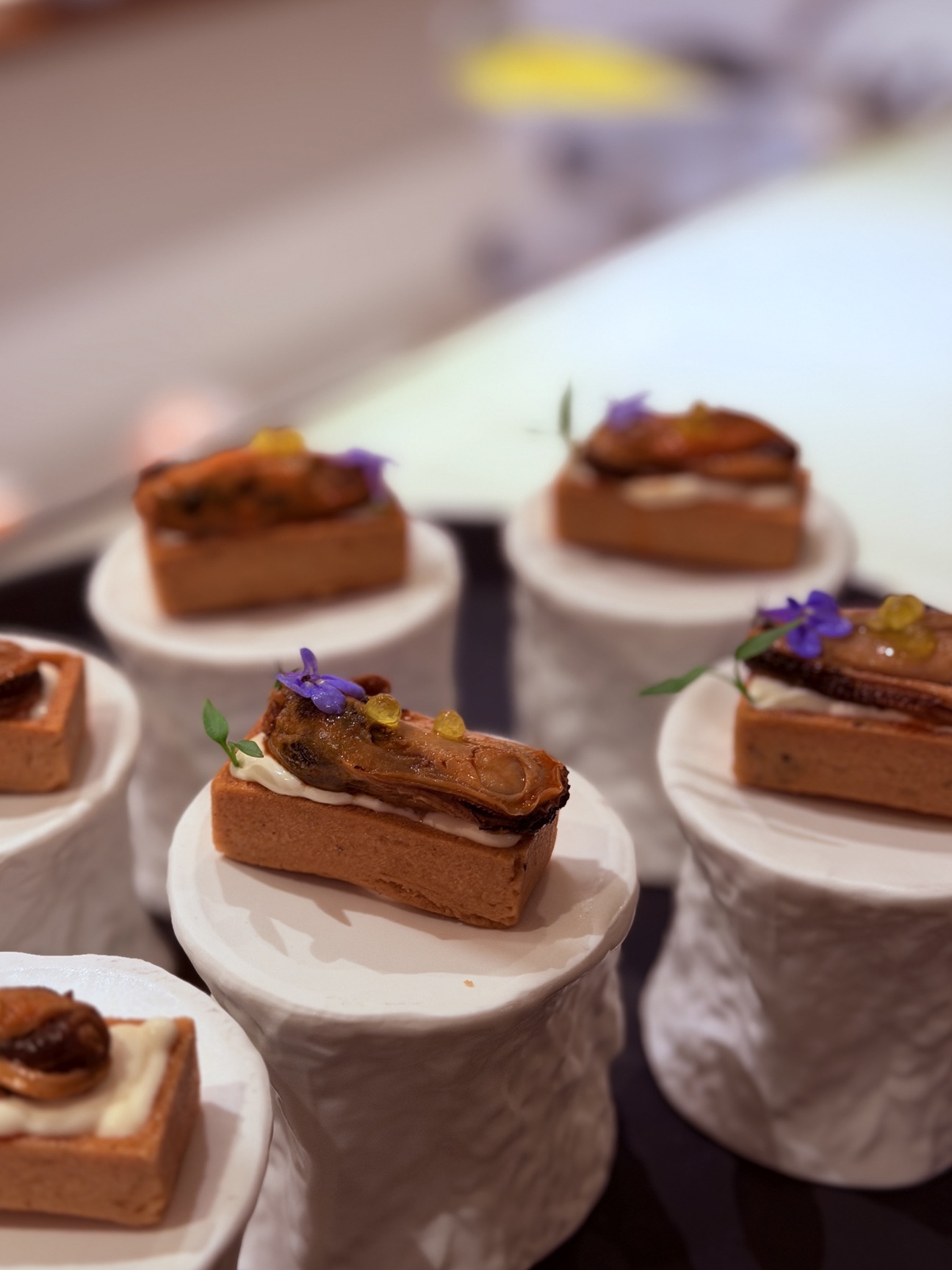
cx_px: 478
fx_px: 1833
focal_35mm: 50
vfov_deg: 38.2
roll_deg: -0.9
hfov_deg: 29.1
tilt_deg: -30.9
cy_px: 634
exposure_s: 1/66
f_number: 1.78
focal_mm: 6.76
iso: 125
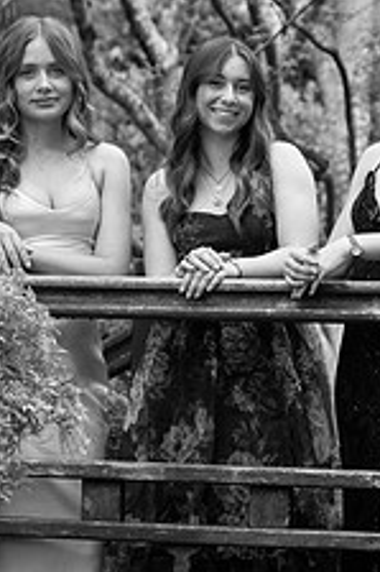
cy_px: 278
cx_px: 240
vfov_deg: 8.9
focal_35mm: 231
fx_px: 3663
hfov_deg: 5.9
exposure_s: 1/640
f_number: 6.3
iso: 1250
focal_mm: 115
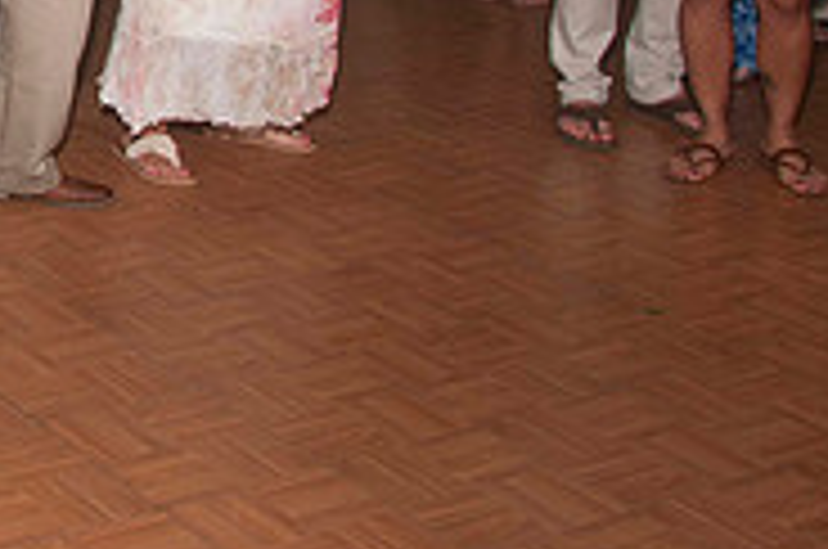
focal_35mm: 85
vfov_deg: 14.8
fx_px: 1952
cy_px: -290
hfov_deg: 20.6
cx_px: -400
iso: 400
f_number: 5.6
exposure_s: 1/60
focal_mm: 18
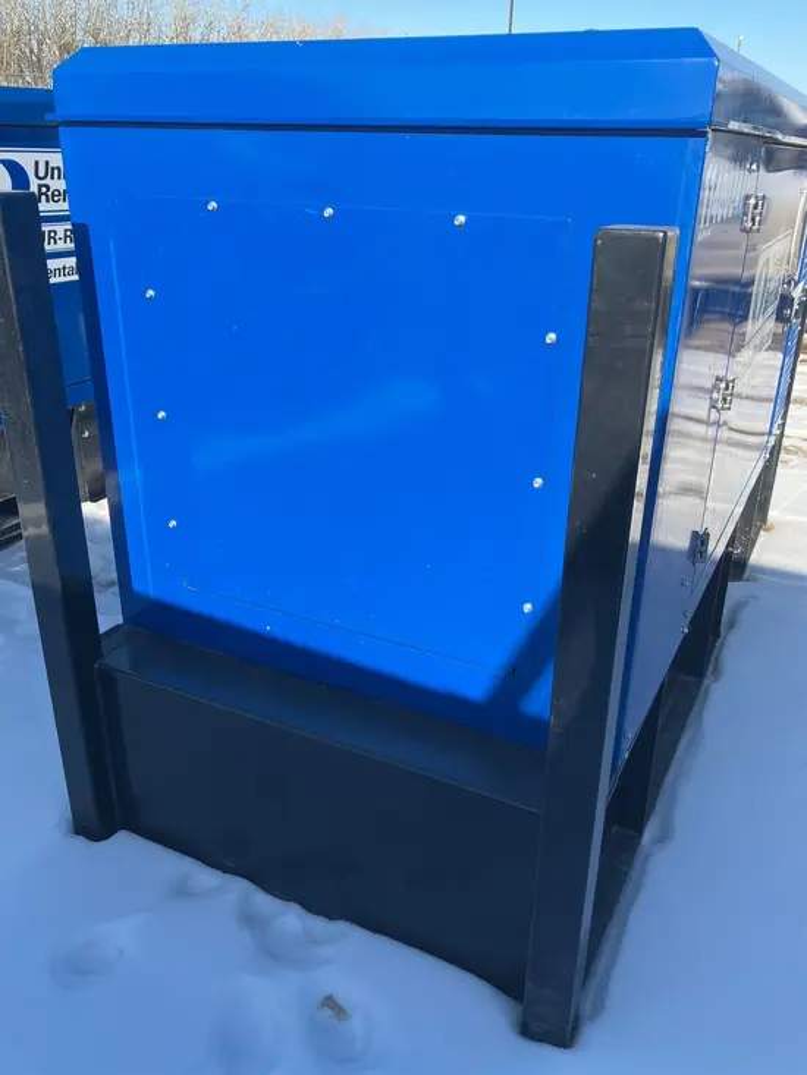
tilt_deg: -26.4
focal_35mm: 28
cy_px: 538
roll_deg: -2.1
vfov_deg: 63.4
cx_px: 404
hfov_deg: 49.8
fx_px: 870
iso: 32
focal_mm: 3.99
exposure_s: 1/704
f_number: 1.8
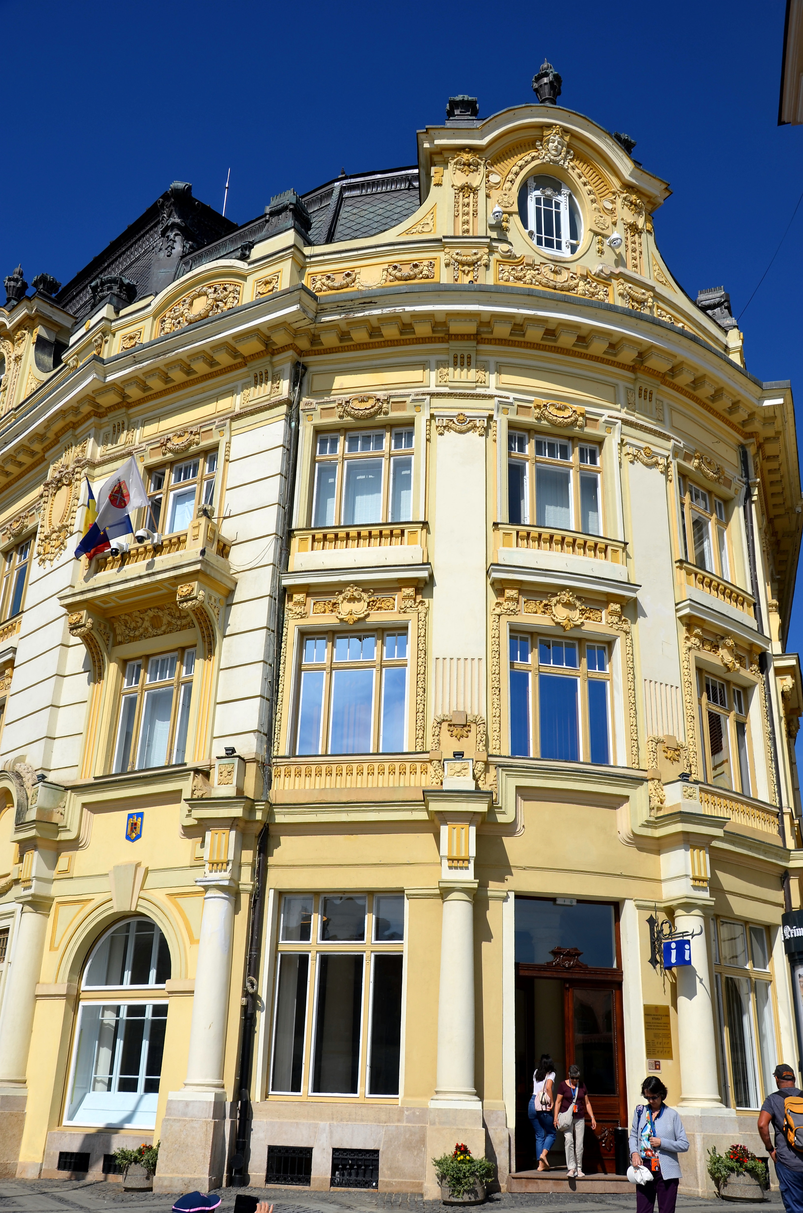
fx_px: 1109
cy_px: 606
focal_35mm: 33
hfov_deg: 39.8
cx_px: 402
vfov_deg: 57.3
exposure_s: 1/400
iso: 100
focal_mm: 22
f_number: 10
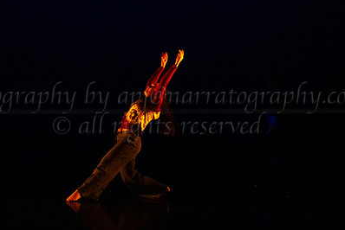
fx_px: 1333
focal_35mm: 139
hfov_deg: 14.7
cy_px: 115
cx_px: 147
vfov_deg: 9.9
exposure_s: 1/250
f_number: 2.8
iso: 3200
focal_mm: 75
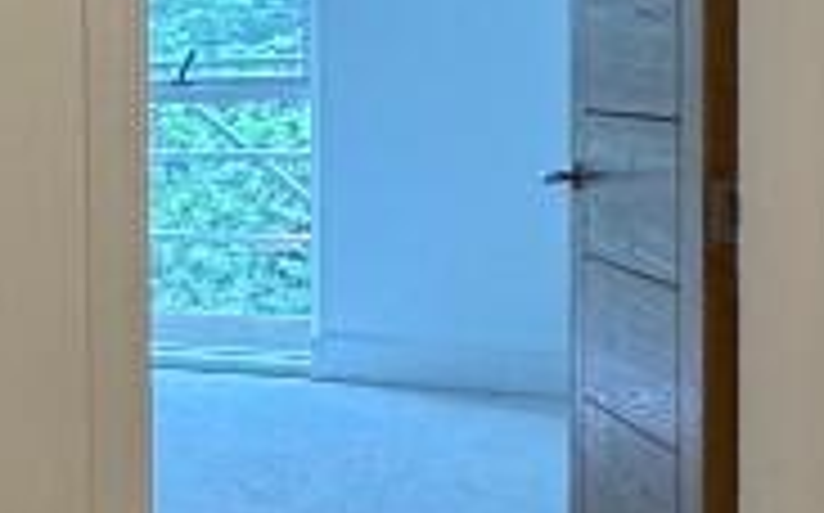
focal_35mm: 83
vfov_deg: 15.7
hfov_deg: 16.9
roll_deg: +2.2
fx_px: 1862
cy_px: 171
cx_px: -914
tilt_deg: -2.6
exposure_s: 1/100
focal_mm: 2.22
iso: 250
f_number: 2.2
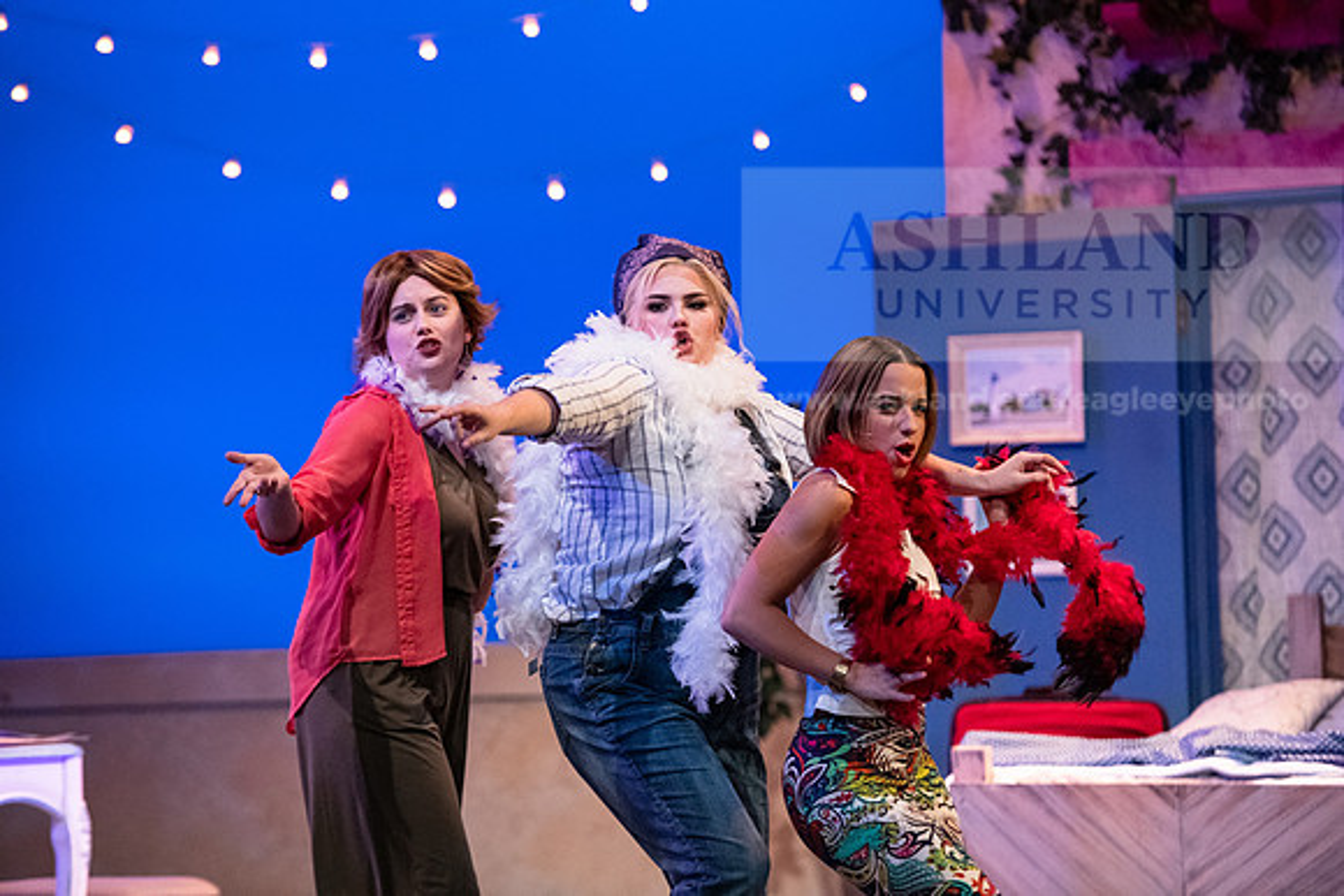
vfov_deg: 8.6
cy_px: 448
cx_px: 672
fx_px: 5974
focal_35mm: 160
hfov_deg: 12.8
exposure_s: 1/400
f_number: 3.2
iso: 4000
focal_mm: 160
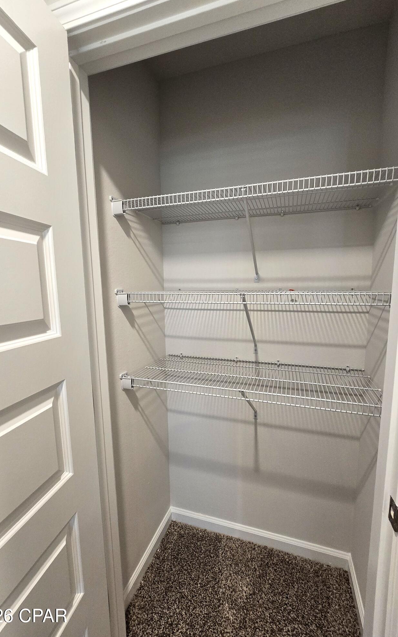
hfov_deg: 78.6
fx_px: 243
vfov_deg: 105.3
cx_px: 201
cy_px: 322
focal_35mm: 14
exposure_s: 1/60
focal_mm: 2.2
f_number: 2.2
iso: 250
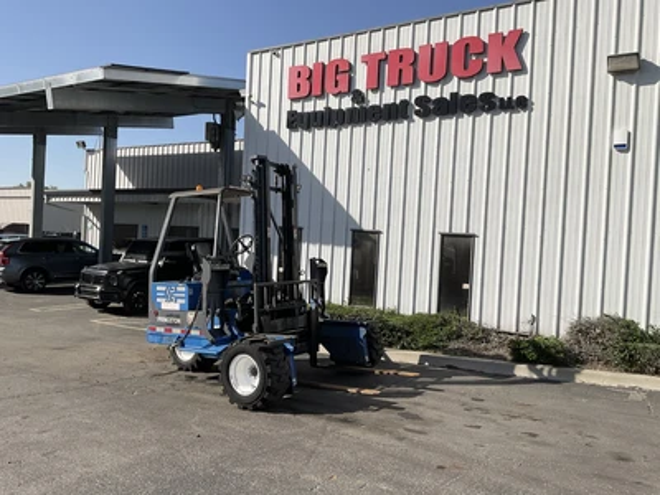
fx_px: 553
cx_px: 330
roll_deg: -4.0
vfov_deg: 48.2
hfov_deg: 61.7
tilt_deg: -0.4
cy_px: 248
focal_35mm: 29
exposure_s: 1/2801
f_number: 1.8
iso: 16
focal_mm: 3
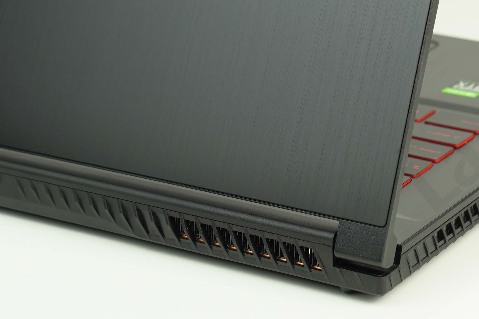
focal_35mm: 162
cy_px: -58
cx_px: 181
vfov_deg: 8.4
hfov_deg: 12.7
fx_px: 2155
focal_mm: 38
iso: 100
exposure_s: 1/40
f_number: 4
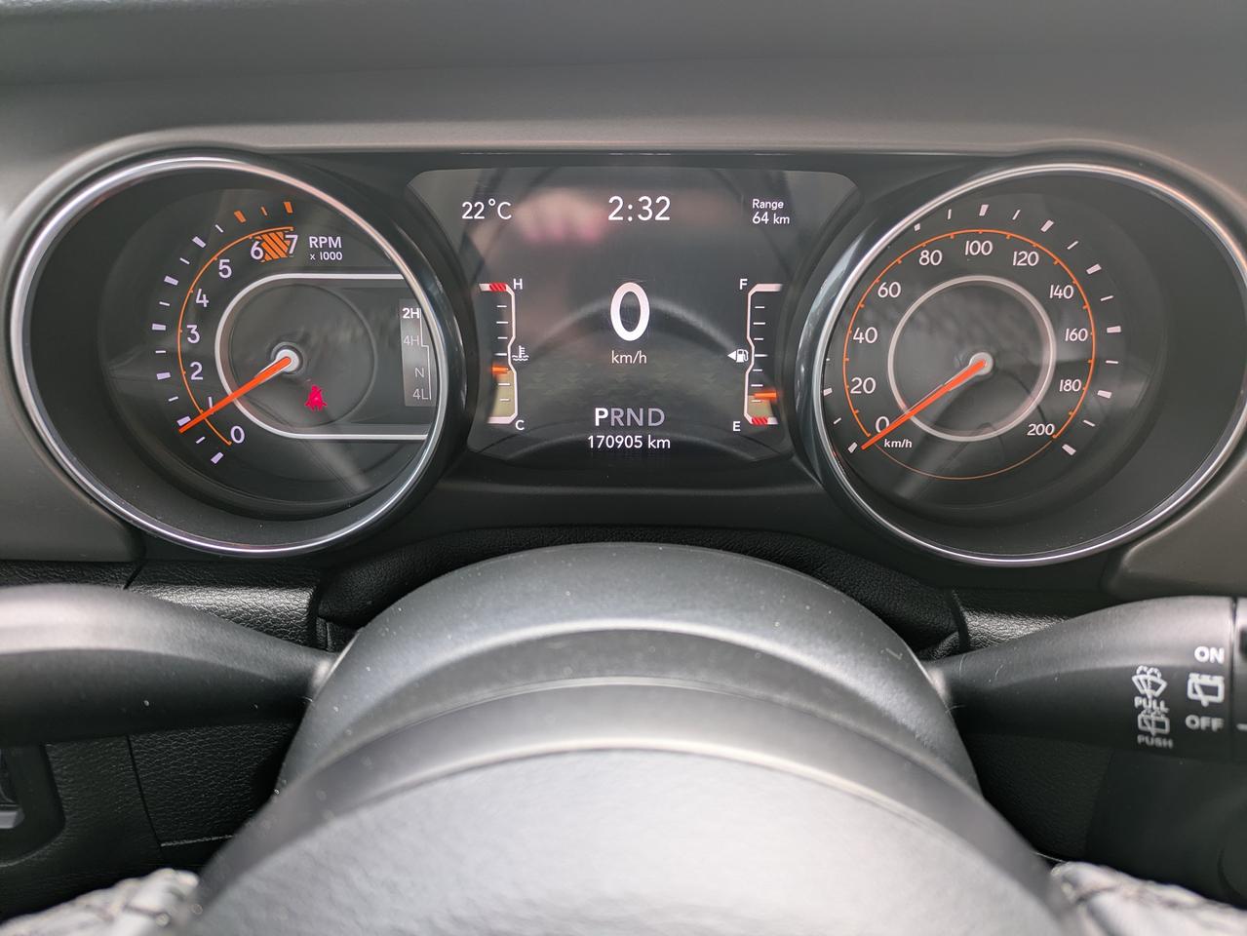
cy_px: 468
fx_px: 901
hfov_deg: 69.4
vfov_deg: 54.9
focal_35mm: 25
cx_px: 624
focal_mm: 5.43
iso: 67
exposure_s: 1/100
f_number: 1.89
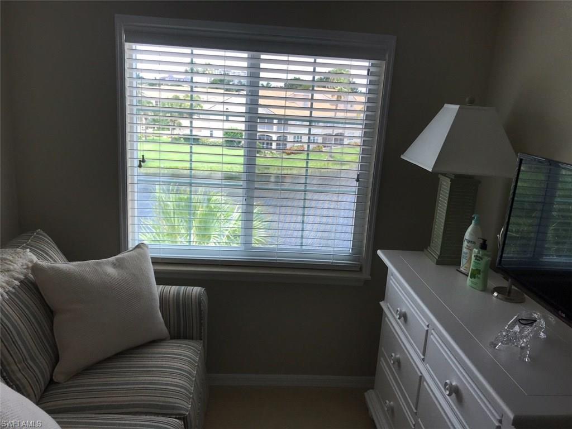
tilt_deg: -12.9
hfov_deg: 63.4
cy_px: 214
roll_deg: -3.2
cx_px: 286
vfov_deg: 49.7
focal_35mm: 28
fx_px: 463
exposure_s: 1/153
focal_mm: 3.99
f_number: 1.8
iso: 20
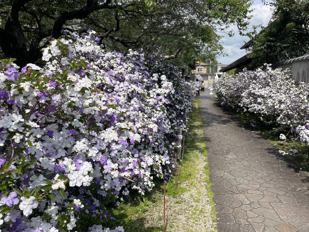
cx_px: 154
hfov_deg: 67.3
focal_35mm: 26
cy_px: 116
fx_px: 232
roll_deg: +0.8
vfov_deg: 53.1
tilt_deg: -7.8
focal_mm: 4.2
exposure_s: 1/5814
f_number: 1.6
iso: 50
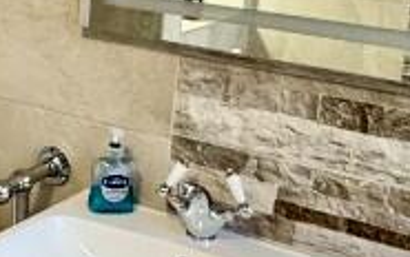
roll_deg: -1.6
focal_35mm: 82
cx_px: -115
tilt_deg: -10.1
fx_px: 917
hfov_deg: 22.6
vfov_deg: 15.7
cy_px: 4
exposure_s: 1/100
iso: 320
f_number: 2.2
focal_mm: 2.22
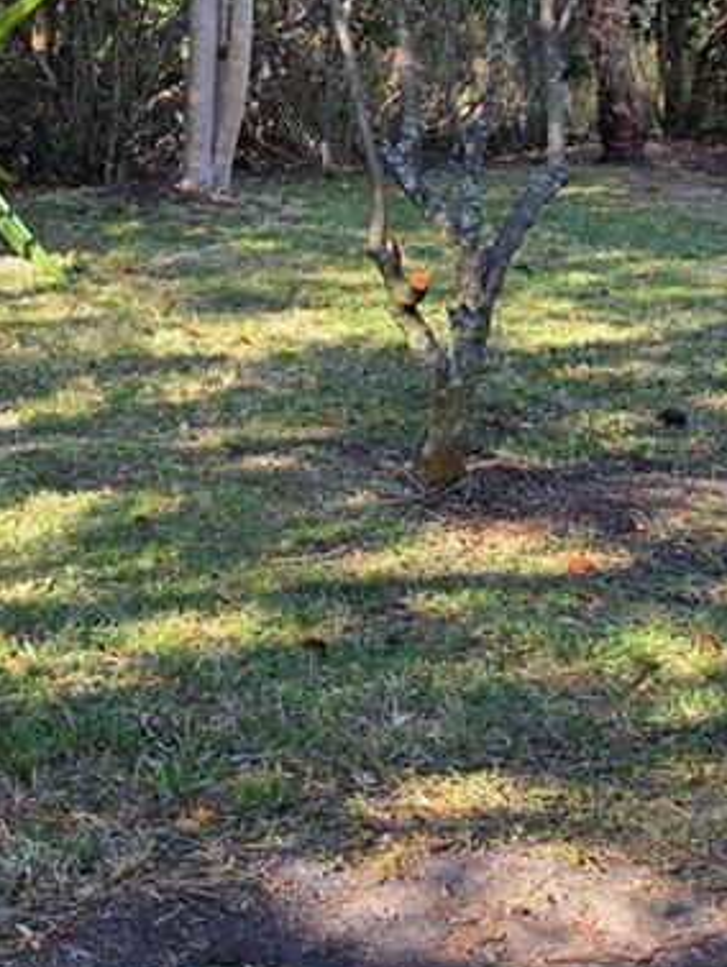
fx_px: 2042
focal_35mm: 73
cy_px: 123
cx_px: 246
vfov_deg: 25.9
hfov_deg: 20.1
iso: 25
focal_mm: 6.3
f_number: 1.7
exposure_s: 1/359
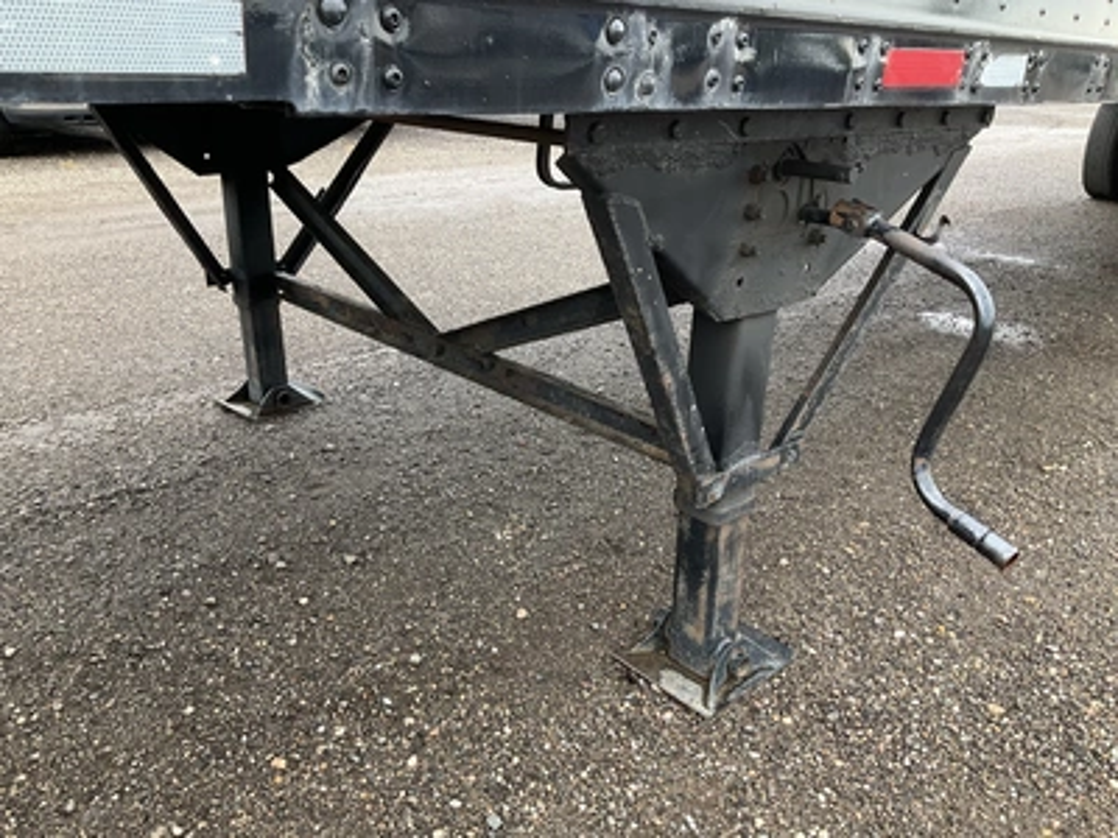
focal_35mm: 29
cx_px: 559
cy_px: 419
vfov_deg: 48.2
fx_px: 937
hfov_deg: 61.7
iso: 25
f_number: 1.8
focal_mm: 3
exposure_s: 1/122
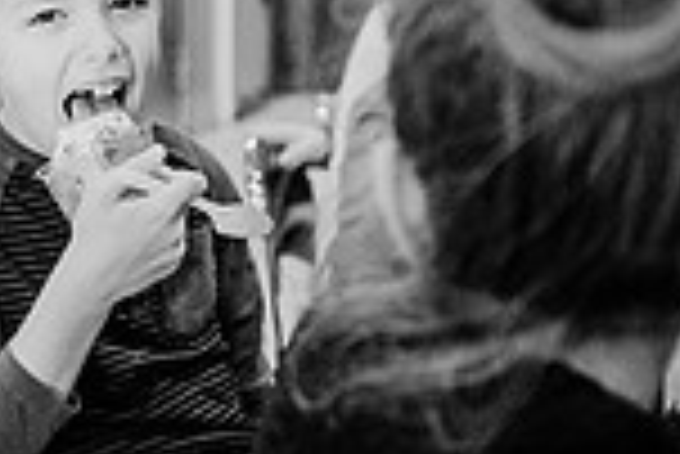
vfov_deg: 14.7
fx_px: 1739
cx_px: 104
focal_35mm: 92
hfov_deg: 21.7
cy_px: 43
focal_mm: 24
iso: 5000
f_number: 2
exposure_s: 1/640
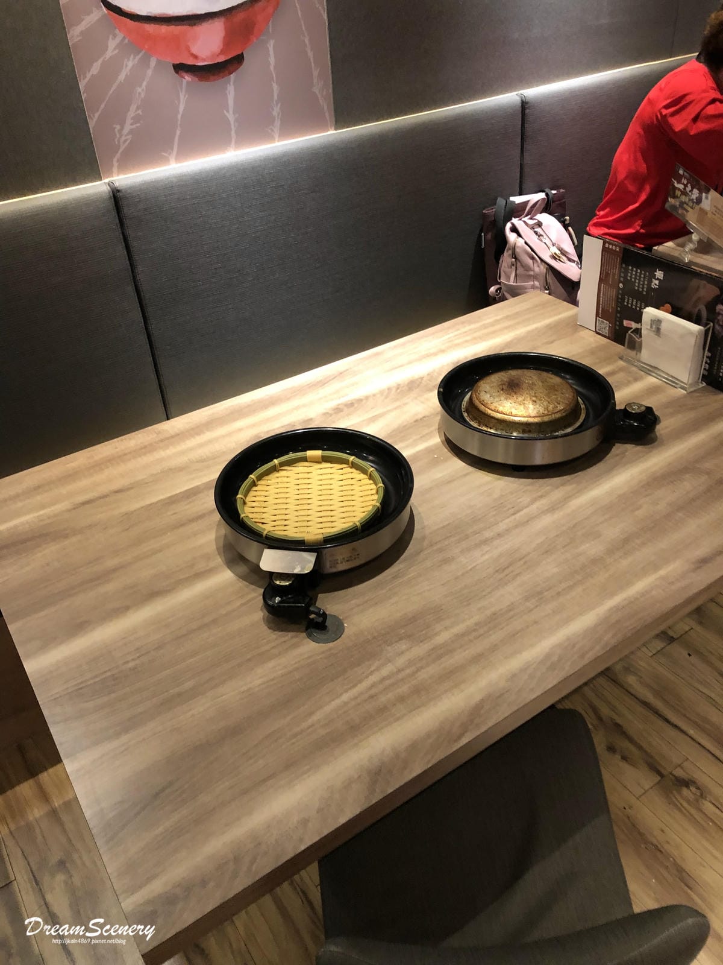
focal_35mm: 28
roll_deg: +4.3
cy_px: 482
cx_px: 362
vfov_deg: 63.4
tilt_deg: -36.2
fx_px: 780
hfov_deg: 49.7
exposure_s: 1/7
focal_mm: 3.99
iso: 100
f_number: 1.8
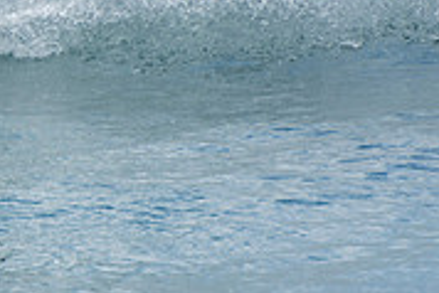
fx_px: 23883
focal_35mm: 1957
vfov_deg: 0.7
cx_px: -239
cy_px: -112
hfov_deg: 1.1
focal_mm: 400
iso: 180
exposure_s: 1/1250
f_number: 5.6
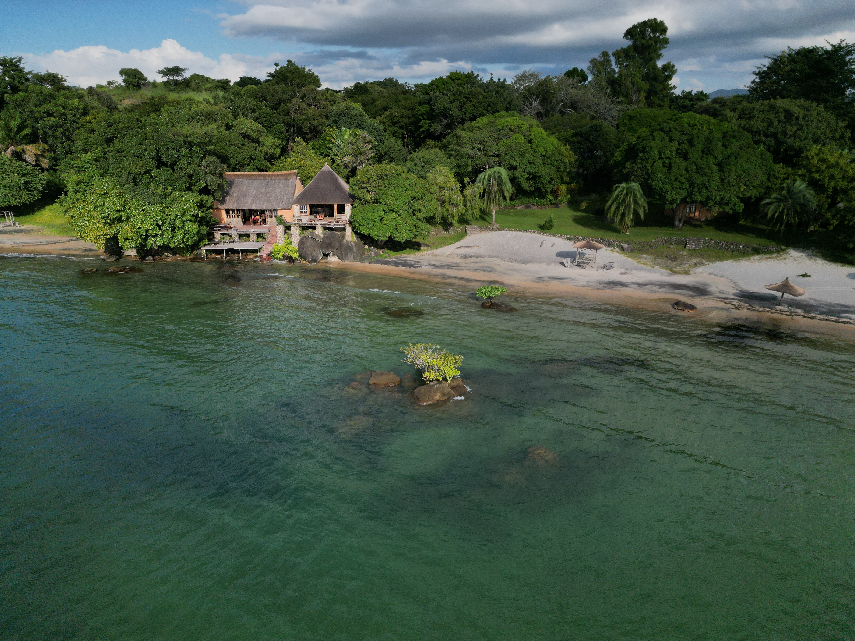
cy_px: 320
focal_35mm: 24
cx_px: 428
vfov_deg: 56.8
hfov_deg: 71.6
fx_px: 593
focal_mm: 6.72
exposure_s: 1/8000
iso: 200
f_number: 1.7
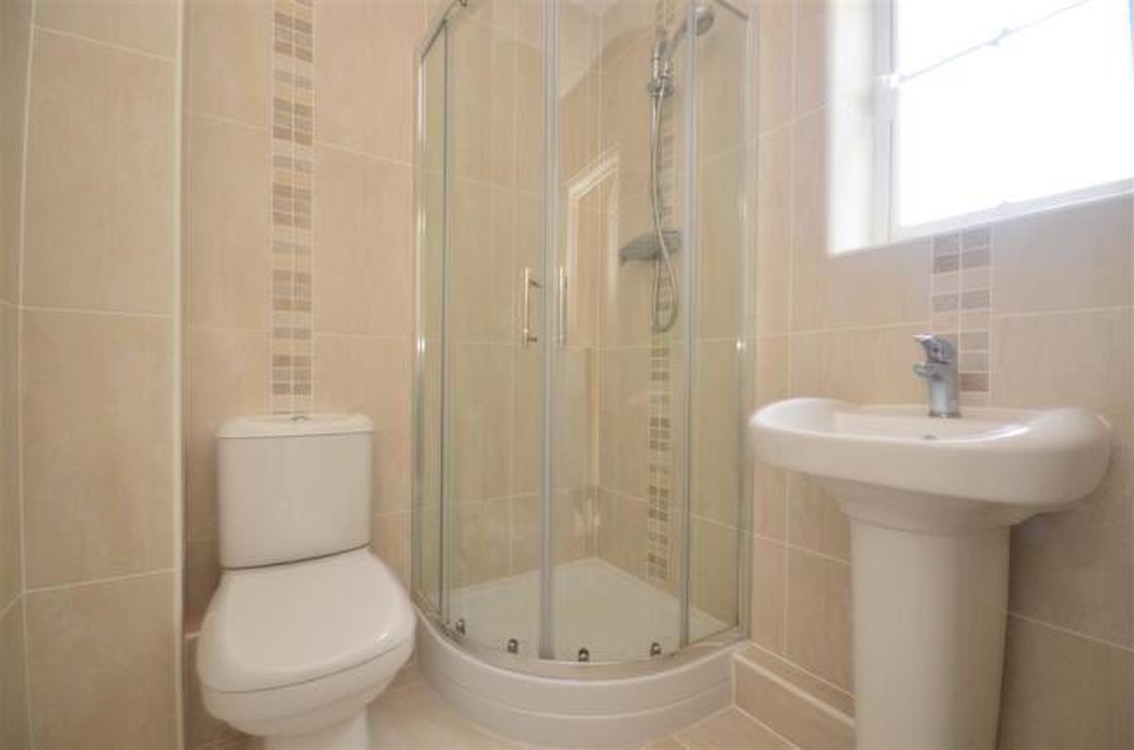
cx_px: 567
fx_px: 471
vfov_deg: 77.0
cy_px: 375
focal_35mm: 15
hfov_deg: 100.5
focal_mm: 10
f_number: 10
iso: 800
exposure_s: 1/1.3
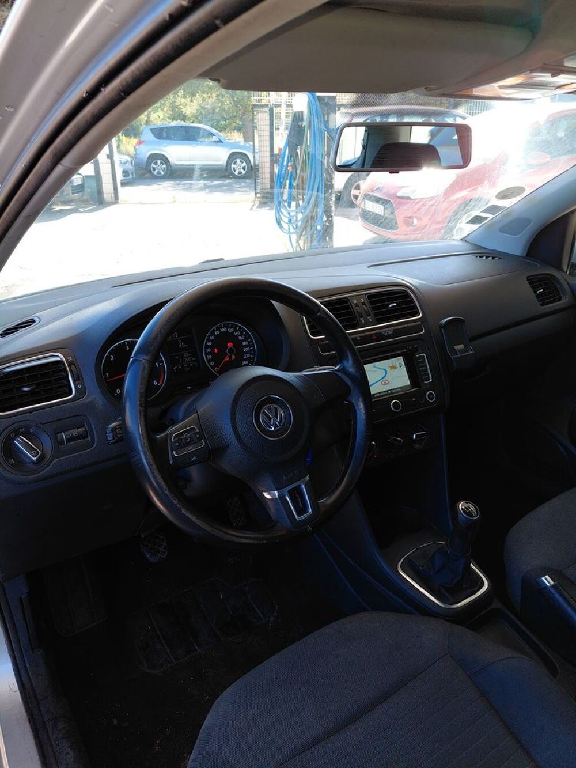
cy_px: 384
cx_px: 288
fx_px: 555
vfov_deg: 69.4
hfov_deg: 54.9
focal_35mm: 25
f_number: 1.8
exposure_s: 1/204
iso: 50
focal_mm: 4.69
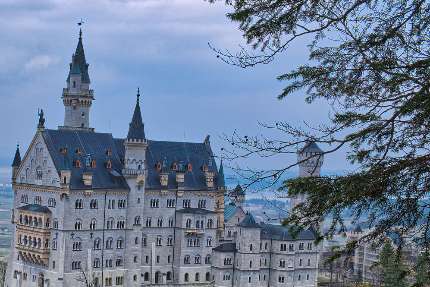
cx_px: 122
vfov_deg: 19.6
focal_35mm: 69
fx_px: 824
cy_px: 218
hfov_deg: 28.9
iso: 200
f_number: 9
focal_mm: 28.9
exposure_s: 1/100
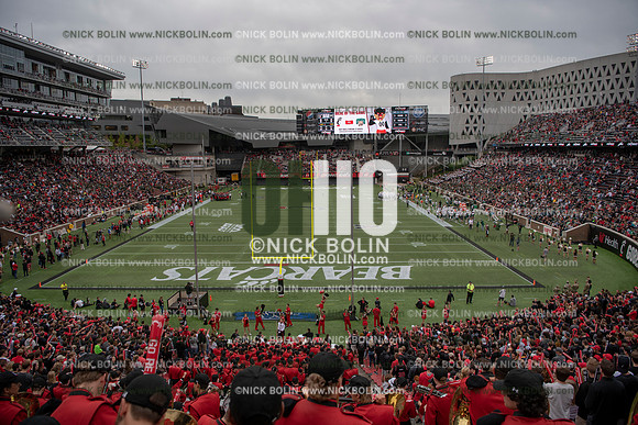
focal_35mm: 24
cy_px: 212
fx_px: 425
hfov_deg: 73.7
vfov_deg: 53.2
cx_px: 319
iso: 250
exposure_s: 1/2000
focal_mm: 24
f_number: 3.5
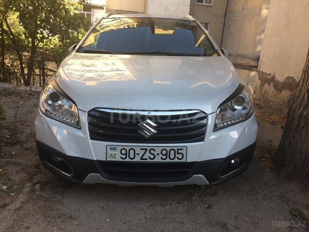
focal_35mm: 29
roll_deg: -4.7
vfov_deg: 48.2
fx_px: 259
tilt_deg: -13.5
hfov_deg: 61.7
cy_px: 116
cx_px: 154
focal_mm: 4.15
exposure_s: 1/166
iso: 32
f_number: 2.2
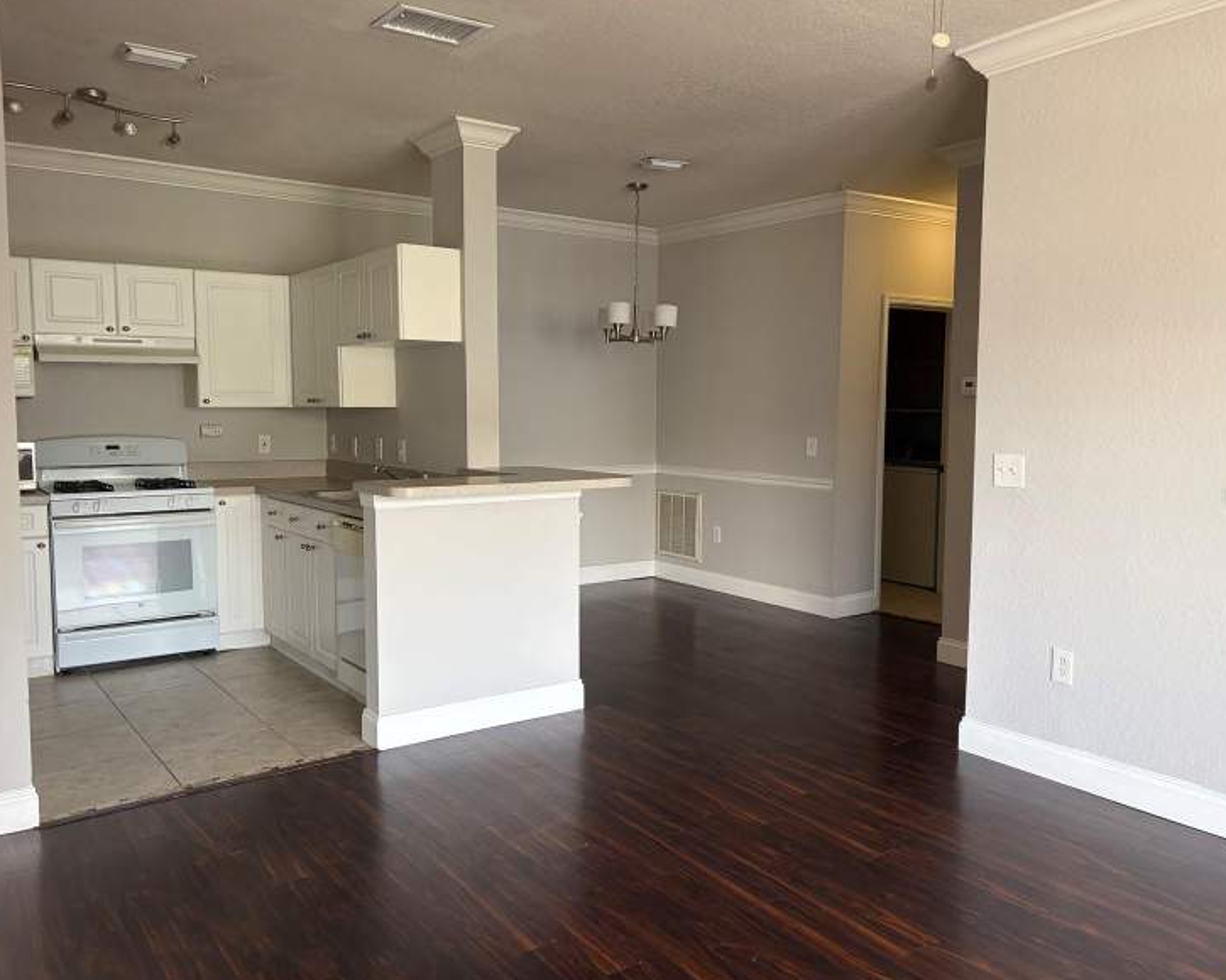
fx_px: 1016
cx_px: 626
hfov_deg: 62.2
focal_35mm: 28
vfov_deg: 51.5
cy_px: 495
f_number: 1.6
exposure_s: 1/60
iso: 125
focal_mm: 5.96
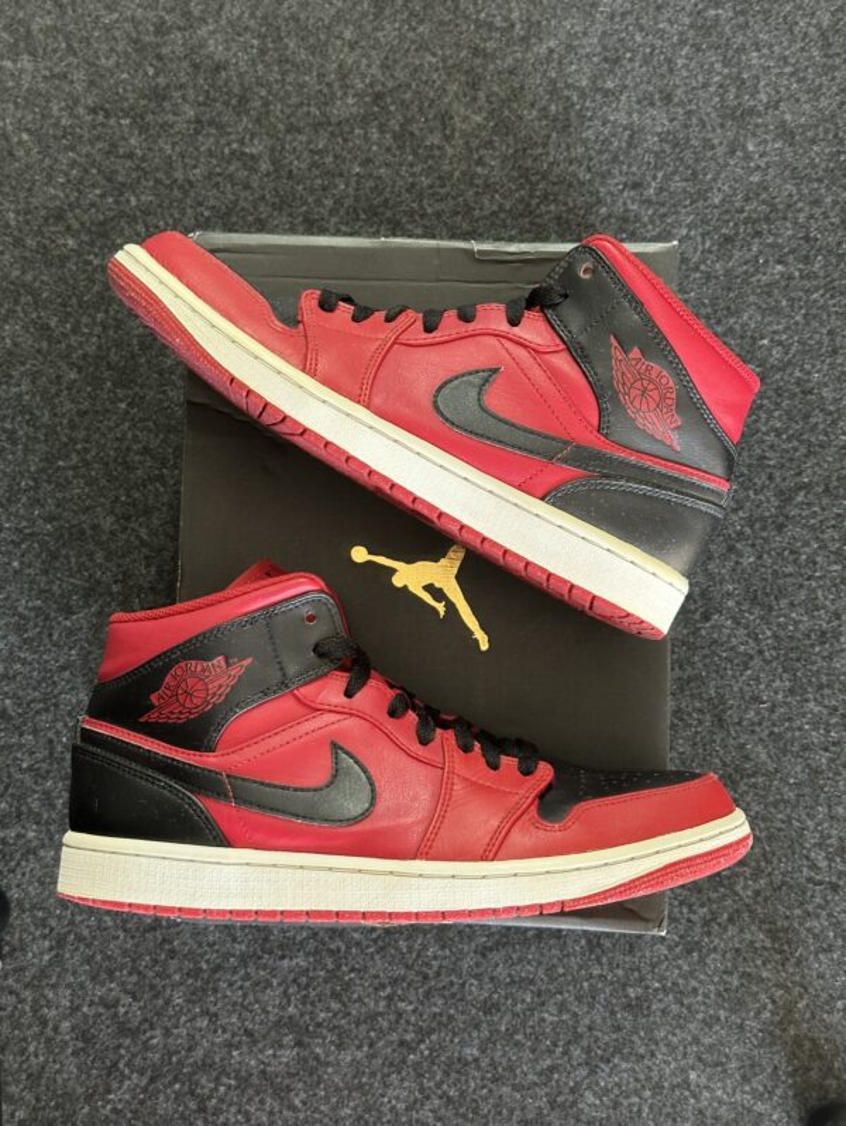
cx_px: 423
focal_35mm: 48
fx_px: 1563
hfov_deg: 30.3
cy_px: 563
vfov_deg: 39.6
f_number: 1.78
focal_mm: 6.86
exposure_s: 1/33
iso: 200
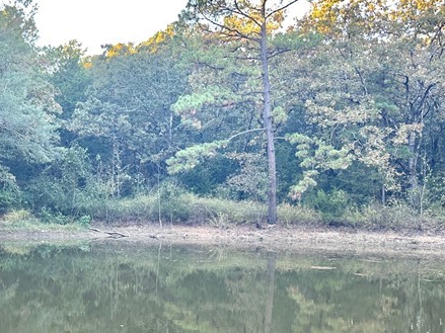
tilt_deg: -2.2
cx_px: 35
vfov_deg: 25.9
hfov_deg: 32.5
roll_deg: -0.4
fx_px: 720
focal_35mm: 56
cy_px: 224
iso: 80
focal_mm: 6.86
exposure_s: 1/163
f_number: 1.78
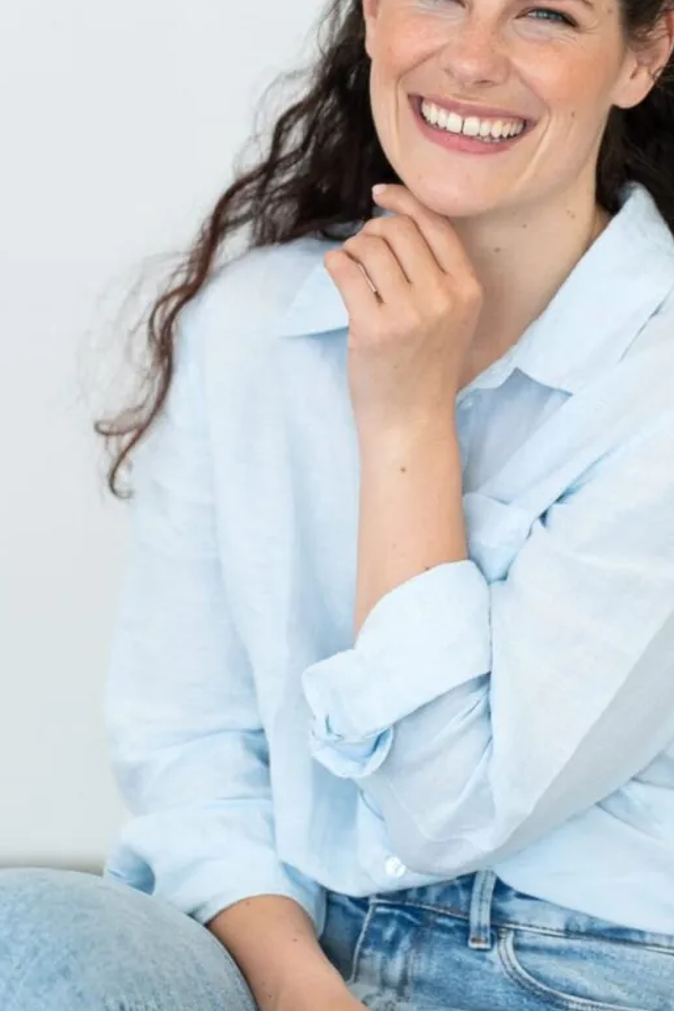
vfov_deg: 14.0
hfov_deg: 9.3
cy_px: 382
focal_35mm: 147
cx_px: 439
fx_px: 4128
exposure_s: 1/160
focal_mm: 105
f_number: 3.5
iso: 400
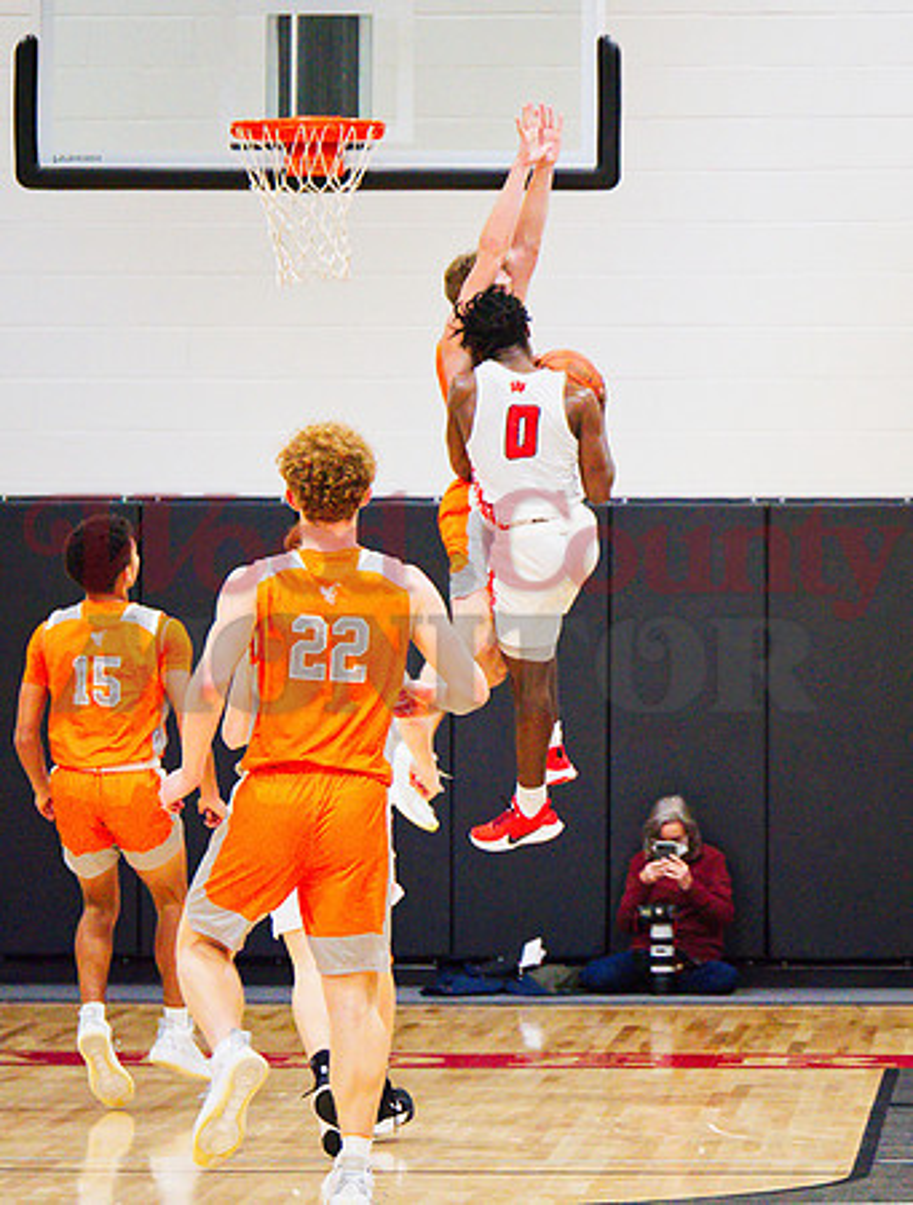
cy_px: 602
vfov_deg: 9.9
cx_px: 456
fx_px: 6987
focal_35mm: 200
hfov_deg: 7.5
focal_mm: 100
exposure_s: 1/500
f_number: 2.8
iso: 4000
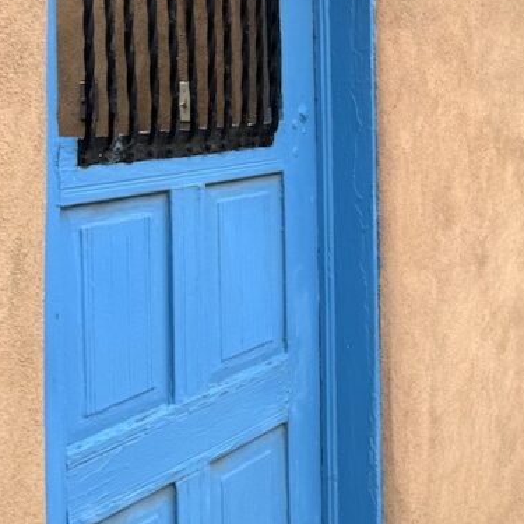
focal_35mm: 58
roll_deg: +0.7
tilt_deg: -1.7
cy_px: 91
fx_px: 993
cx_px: 500
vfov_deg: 28.8
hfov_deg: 28.1
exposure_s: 1/1172
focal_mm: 6.76
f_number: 1.78
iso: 80
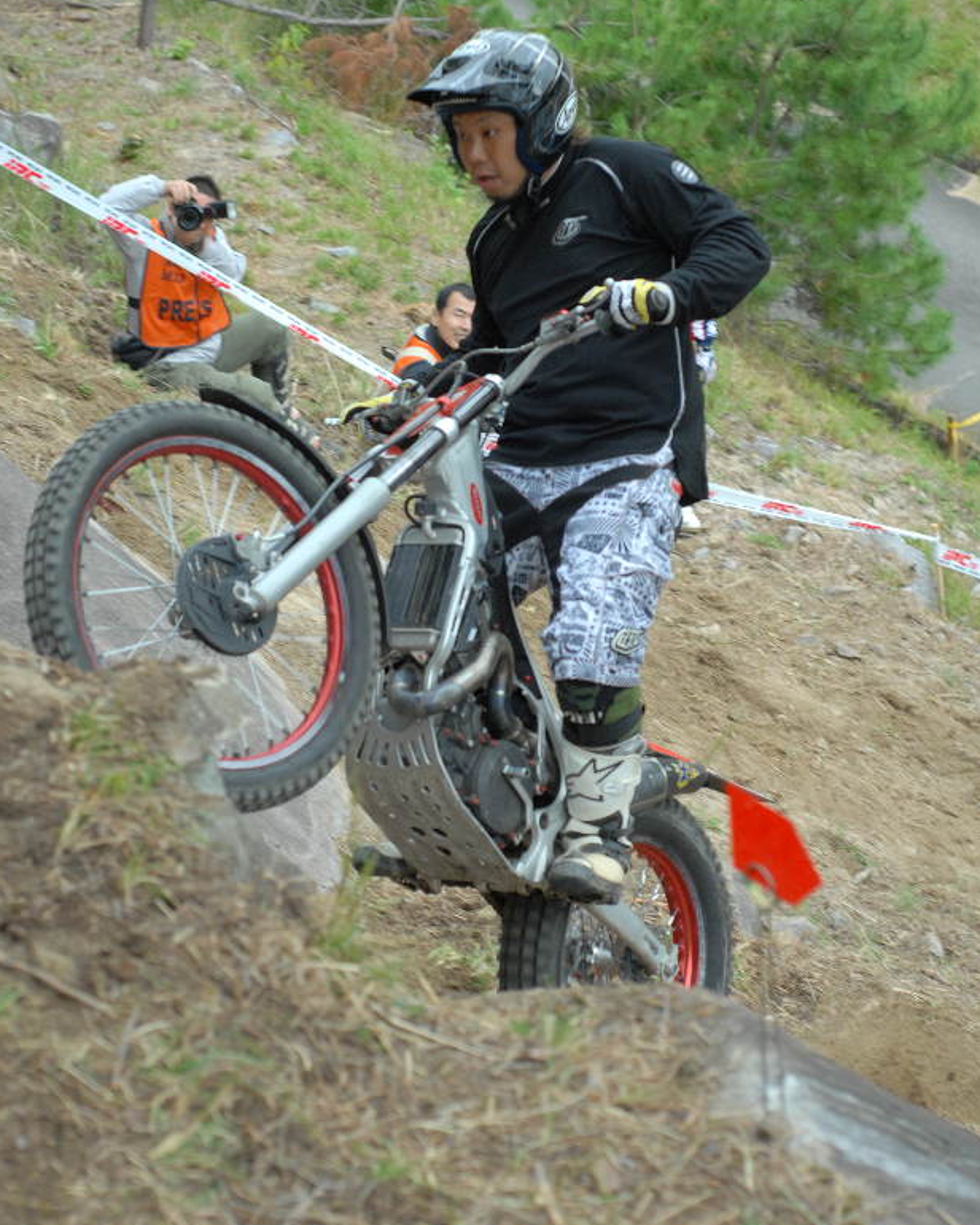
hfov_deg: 18.1
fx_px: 3082
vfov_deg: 22.5
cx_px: 490
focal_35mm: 85
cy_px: 562
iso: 400
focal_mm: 50
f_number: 4.8
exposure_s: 1/500
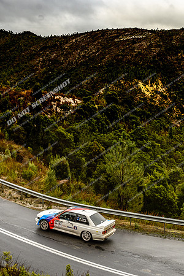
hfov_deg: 23.8
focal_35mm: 57
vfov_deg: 35.1
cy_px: 138
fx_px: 437
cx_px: 92
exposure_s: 1/1000
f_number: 4.5
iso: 400
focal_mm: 38
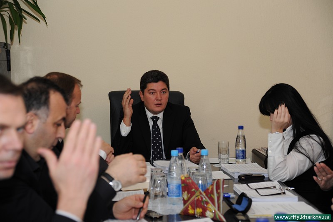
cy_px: 111
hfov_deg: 32.4
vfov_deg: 21.9
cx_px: 166
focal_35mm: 62
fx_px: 573
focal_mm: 62
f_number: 4
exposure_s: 1/160
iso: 640
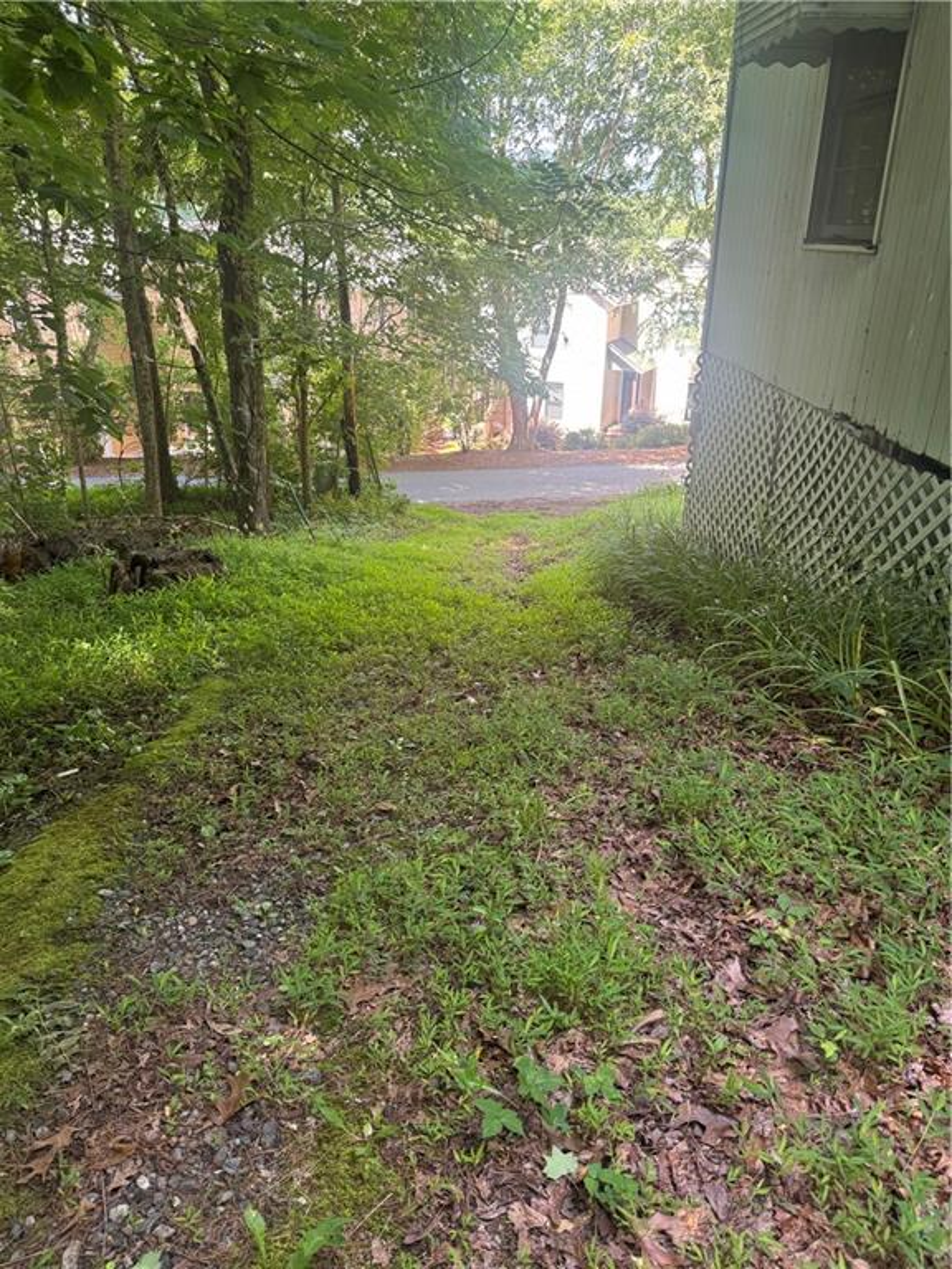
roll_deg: -0.2
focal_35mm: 24
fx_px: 880
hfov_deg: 56.8
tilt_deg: -24.2
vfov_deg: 71.6
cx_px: 476
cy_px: 634
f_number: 1.78
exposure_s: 1/121
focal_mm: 6.76
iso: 100
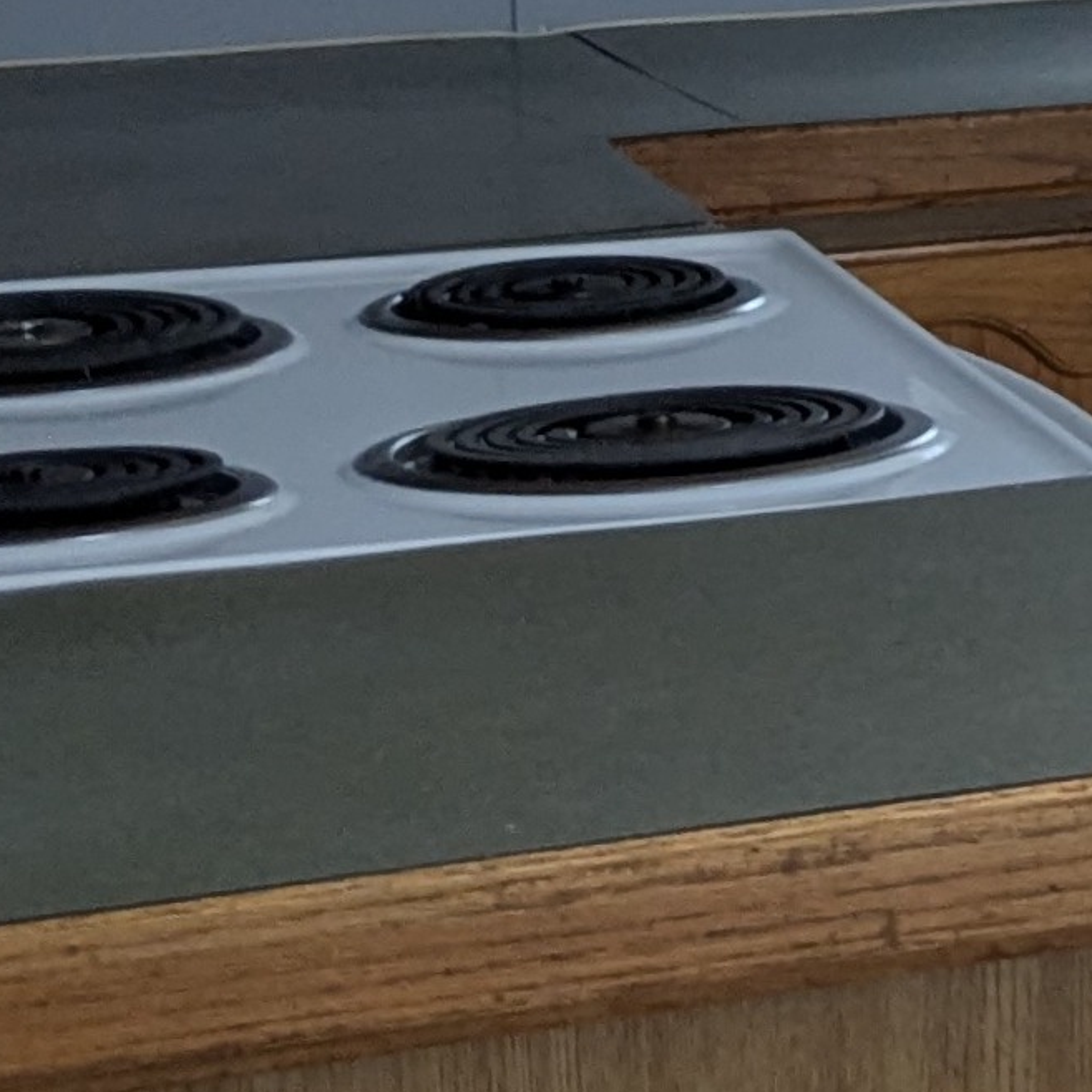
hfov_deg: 10.2
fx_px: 4961
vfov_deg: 12.2
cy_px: -335
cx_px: 2976
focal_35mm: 139
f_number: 1.73
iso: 52
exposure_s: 1/30
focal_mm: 4.38
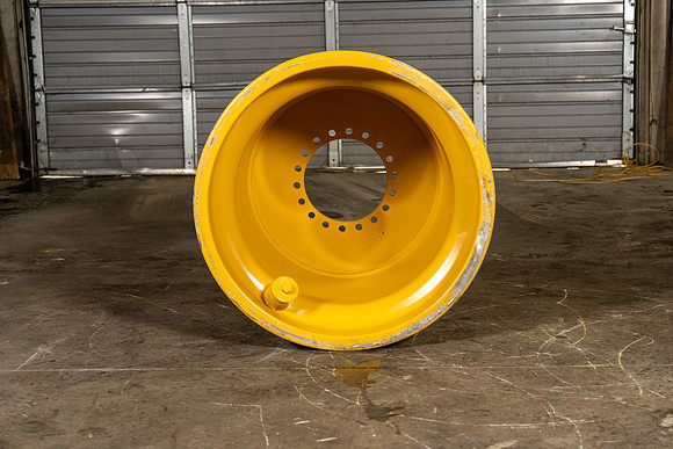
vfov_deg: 21.3
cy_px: 224
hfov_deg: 31.4
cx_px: 336
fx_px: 1197
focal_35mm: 64
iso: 800
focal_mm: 64
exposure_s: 1/125
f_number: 5.6
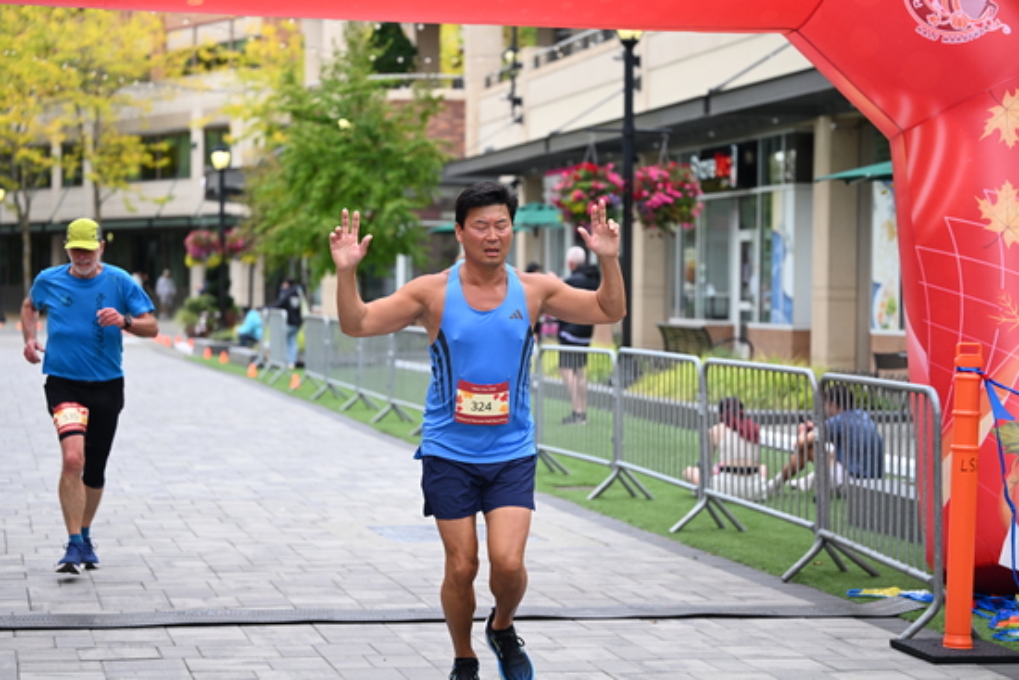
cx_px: 510
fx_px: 2208
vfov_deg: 17.5
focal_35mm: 78
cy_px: 340
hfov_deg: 26.0
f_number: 2.8
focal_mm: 78
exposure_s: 1/1600
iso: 640
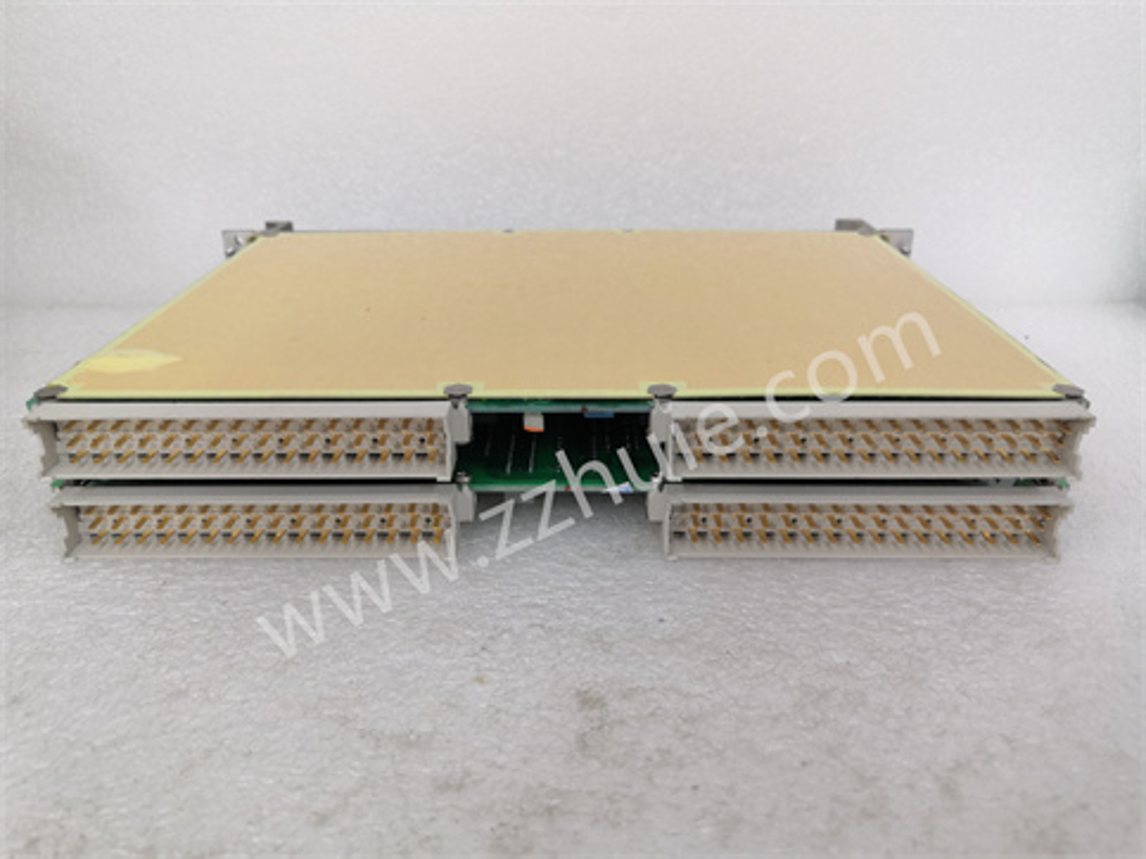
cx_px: 573
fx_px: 894
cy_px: 430
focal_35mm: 27
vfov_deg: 51.3
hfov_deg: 65.3
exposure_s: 1/33.3
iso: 200
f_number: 1.8
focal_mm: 3.95
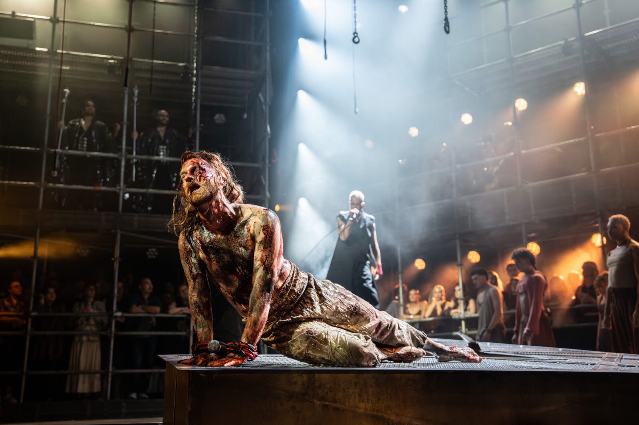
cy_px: 212
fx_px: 781
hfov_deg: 44.5
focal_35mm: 44
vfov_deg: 30.5
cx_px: 320
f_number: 3.2
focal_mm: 44
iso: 1600
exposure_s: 1/320
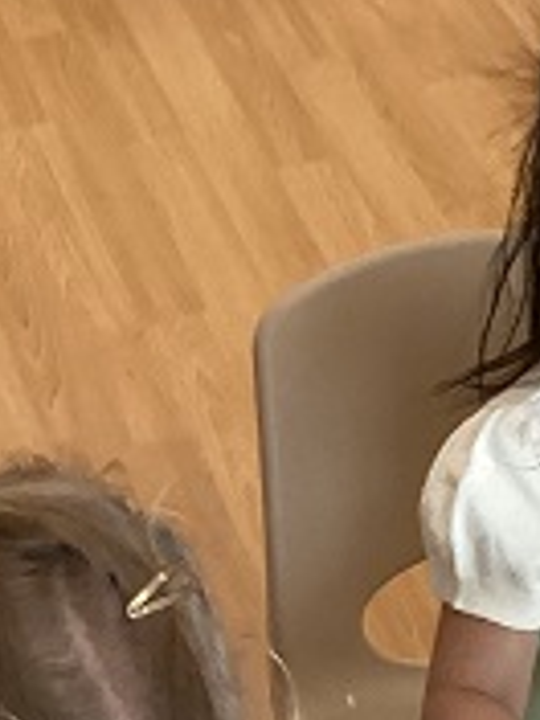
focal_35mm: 117
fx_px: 2434
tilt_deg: -48.5
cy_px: 1055
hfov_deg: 12.6
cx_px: 397
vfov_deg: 15.6
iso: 320
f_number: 2.4
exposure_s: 1/40
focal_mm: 3.3
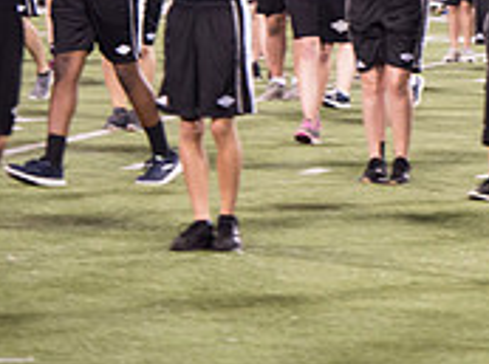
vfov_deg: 3.9
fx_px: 5286
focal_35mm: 375
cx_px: 673
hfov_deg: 5.3
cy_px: -140
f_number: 2.8
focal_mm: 116
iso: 1000
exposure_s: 1/320
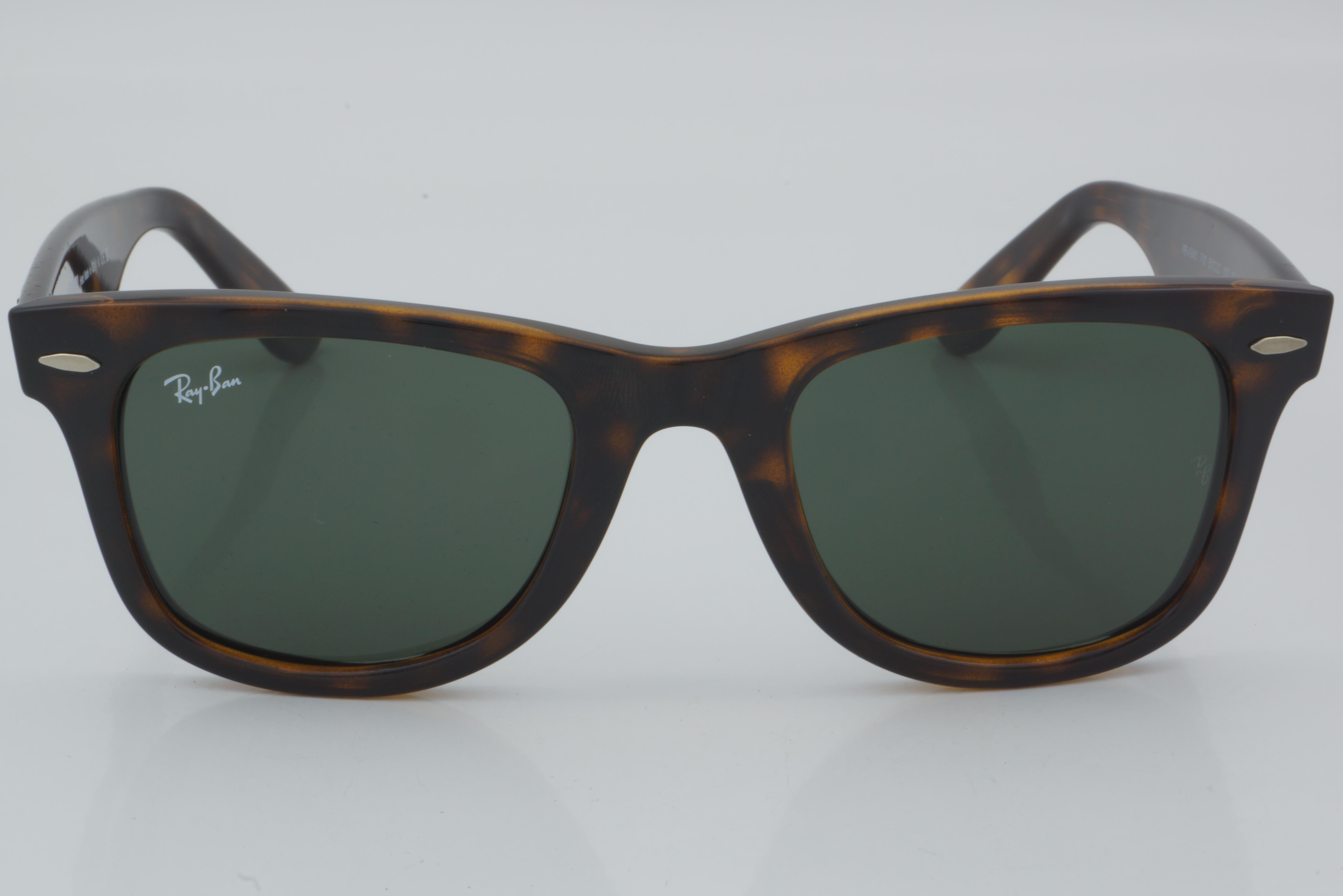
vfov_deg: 16.6
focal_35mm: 82
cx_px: 672
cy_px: 448
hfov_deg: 24.6
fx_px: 3077
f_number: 32
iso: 100
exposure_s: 1/4
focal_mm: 55
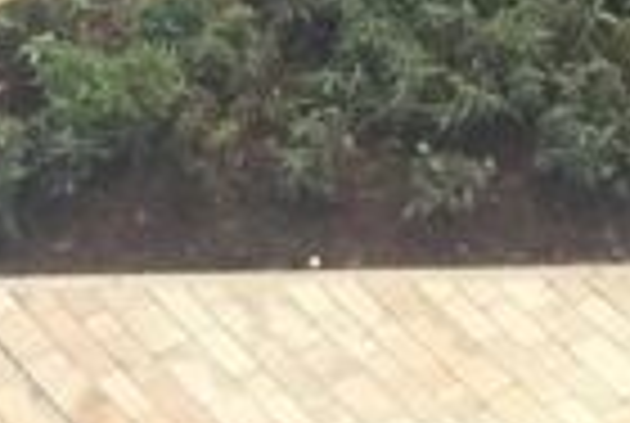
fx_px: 3858
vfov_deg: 5.5
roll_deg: +0.7
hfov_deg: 9.3
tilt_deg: -10.9
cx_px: 648
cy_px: -1274
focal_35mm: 220
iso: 64
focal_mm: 4.15
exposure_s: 1/33
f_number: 2.2
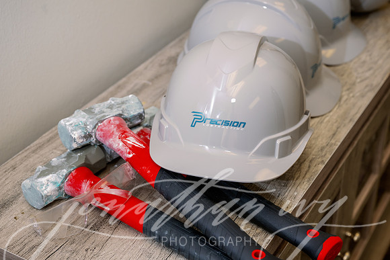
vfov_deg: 22.6
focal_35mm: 60
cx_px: 195
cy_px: 130
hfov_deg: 33.4
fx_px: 650
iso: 800
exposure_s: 1/200
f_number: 5.6
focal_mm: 60
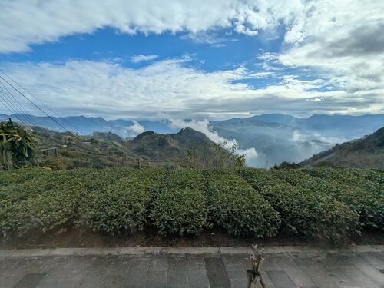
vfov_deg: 78.1
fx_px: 177
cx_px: 192
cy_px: 144
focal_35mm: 16
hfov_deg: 94.5
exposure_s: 1/2907
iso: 46
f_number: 2.2
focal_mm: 2.35
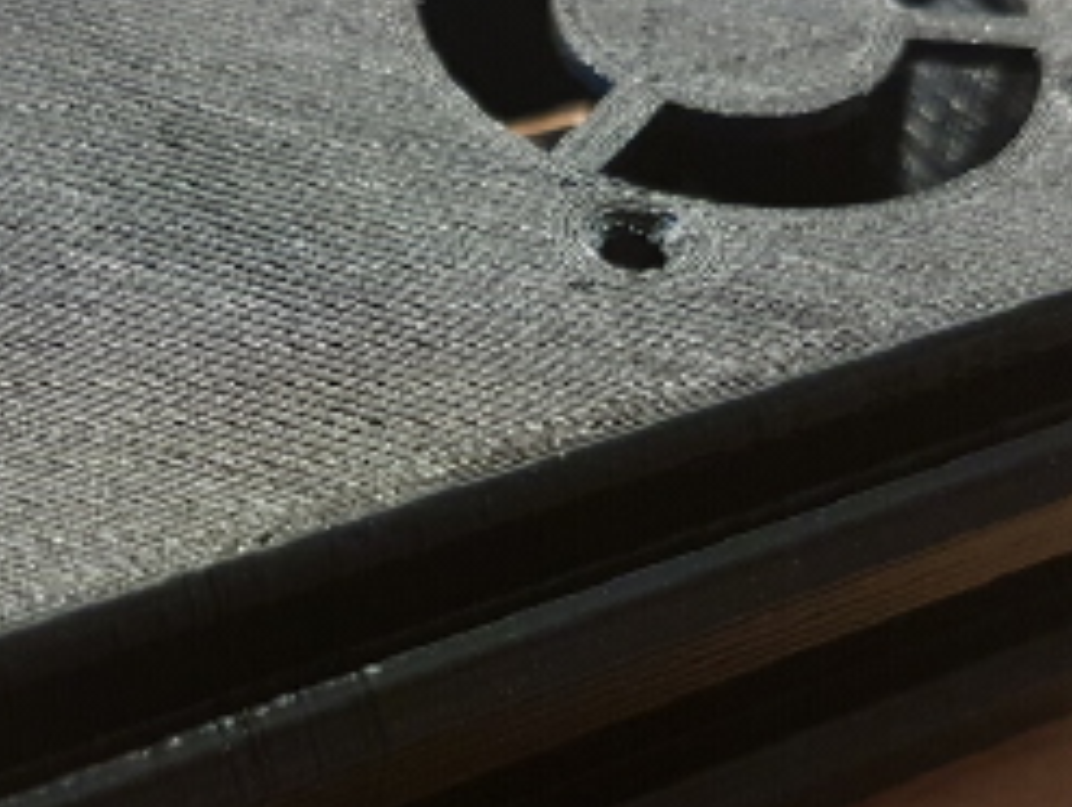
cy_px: 443
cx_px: 397
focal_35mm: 56
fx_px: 1737
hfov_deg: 34.1
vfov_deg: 26.2
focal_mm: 4.2
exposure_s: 1/13
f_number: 1.7
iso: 200
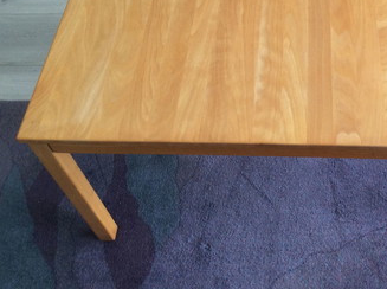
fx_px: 558
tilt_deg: -53.4
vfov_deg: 28.6
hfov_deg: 37.4
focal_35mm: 50
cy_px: 70
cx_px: 283
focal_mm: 3.3
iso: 80
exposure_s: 1/25
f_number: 2.4
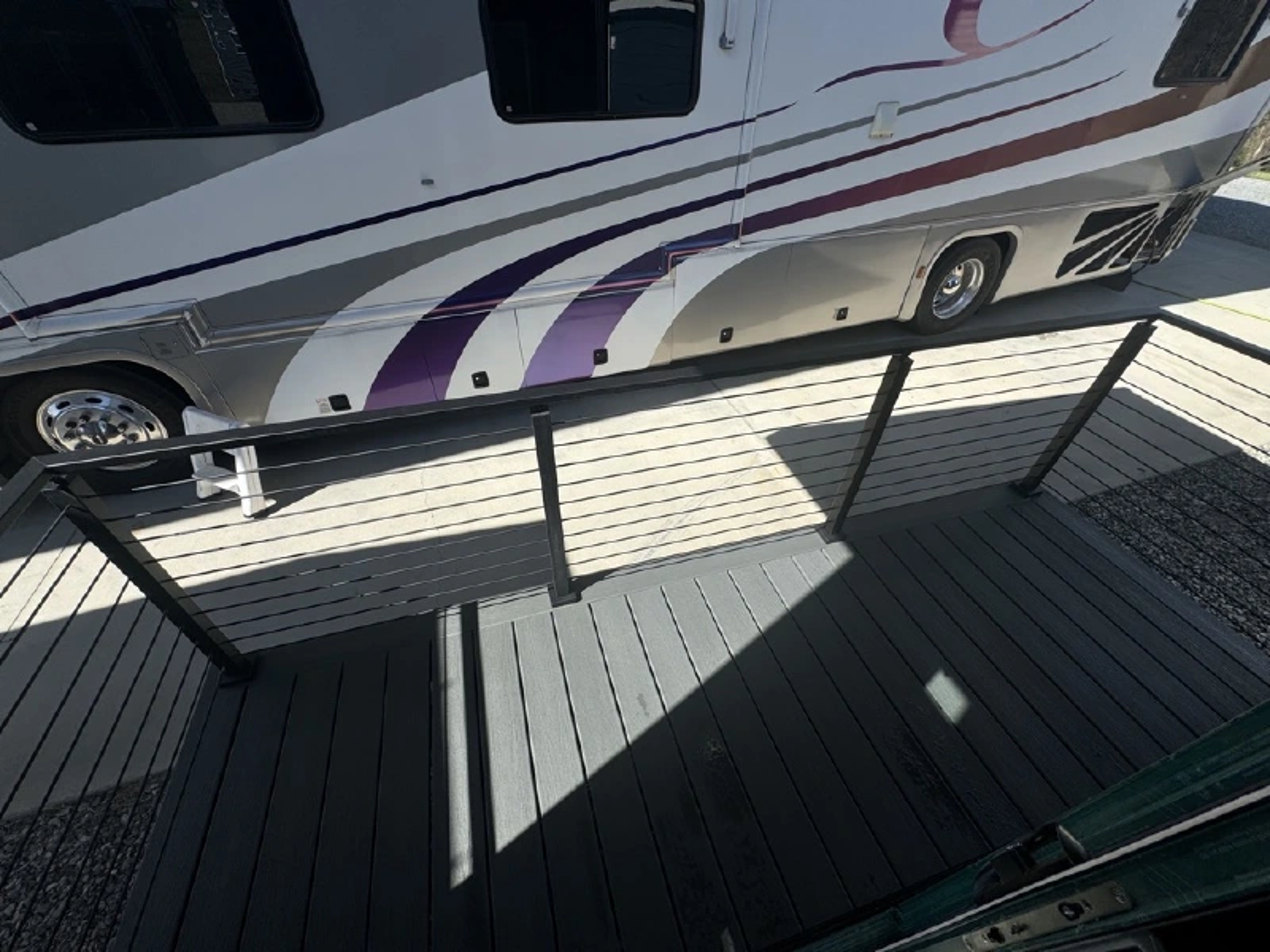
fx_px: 514
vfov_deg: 85.7
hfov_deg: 102.1
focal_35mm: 14
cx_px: 635
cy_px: 476
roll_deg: -0.6
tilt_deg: -42.1
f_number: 2.2
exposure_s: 1/1789
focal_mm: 2.22
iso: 50
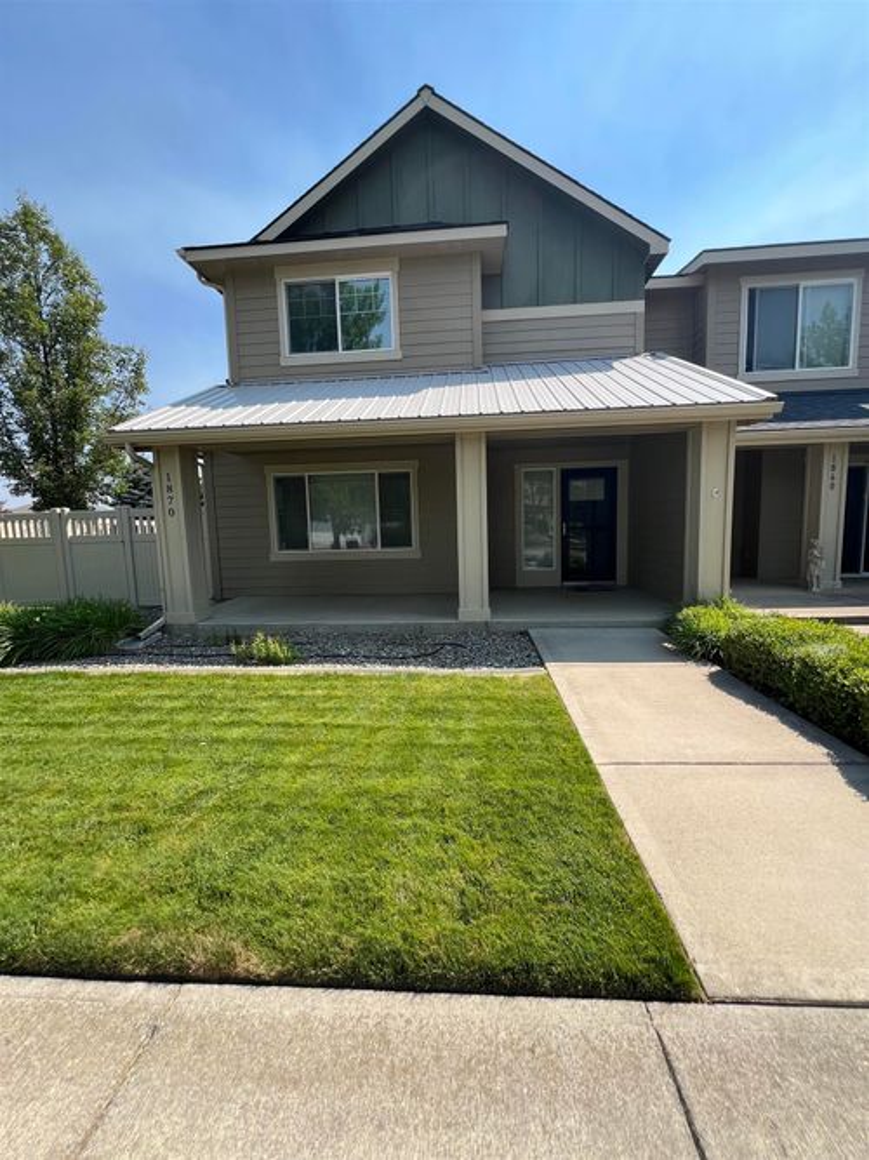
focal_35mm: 13
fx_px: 435
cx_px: 434
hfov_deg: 89.9
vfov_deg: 106.2
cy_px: 580
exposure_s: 1/758
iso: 32
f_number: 1.8
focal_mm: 1.57
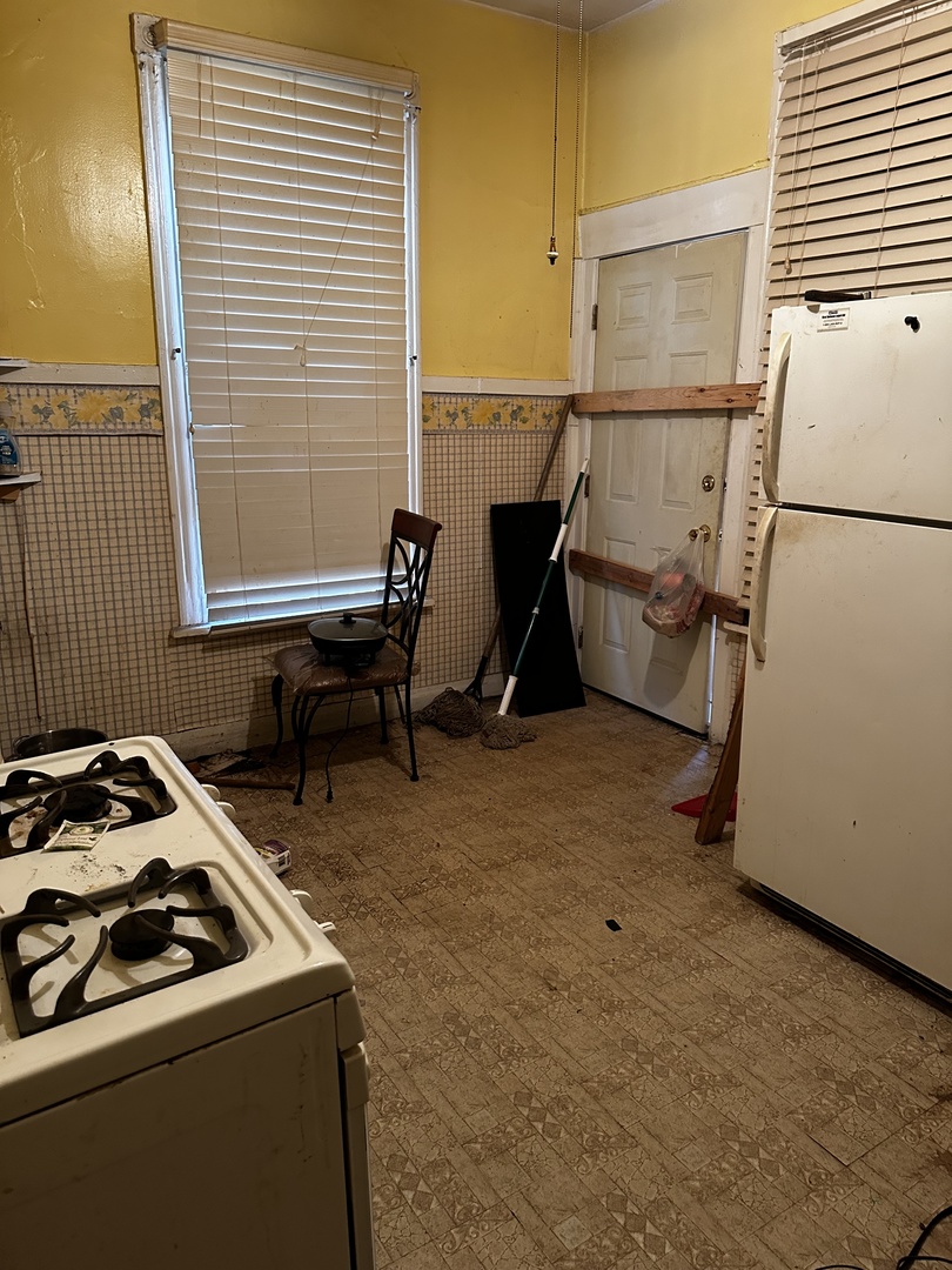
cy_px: 635
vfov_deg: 71.6
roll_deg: -1.0
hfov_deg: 56.8
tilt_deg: -13.5
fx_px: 880
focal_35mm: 24
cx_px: 476
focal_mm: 6.86
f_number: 1.78
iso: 640
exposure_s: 1/60
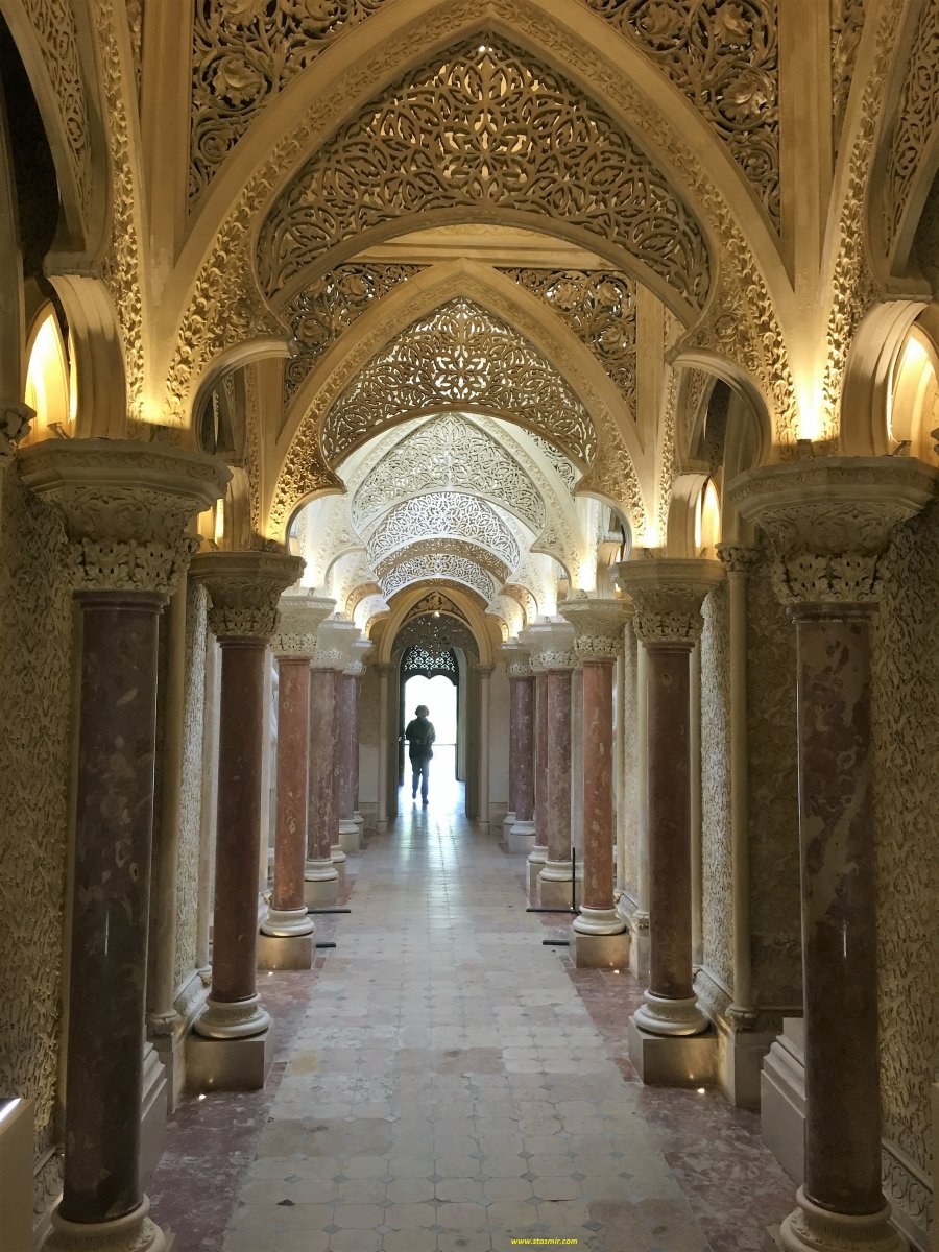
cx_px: 470
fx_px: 1049
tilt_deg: +4.3
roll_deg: -0.3
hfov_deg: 48.2
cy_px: 626
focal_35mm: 29
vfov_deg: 61.7
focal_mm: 4.15
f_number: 2.2
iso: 125
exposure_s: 1/33
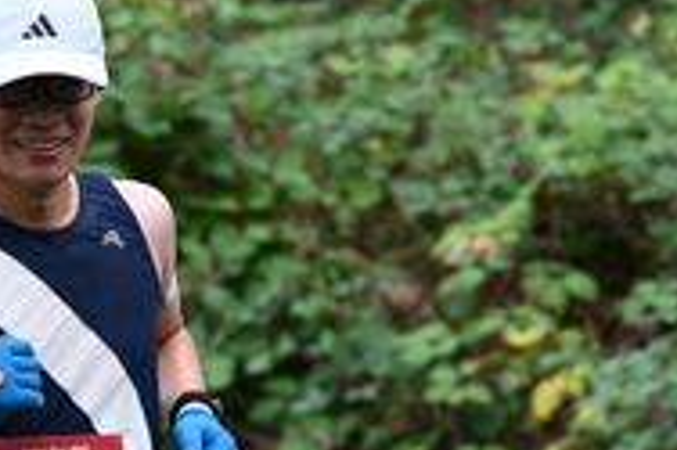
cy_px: 448
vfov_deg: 2.3
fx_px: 10991
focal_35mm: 585
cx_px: 58
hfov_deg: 3.5
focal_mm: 200
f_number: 6.3
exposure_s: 1/250
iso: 640
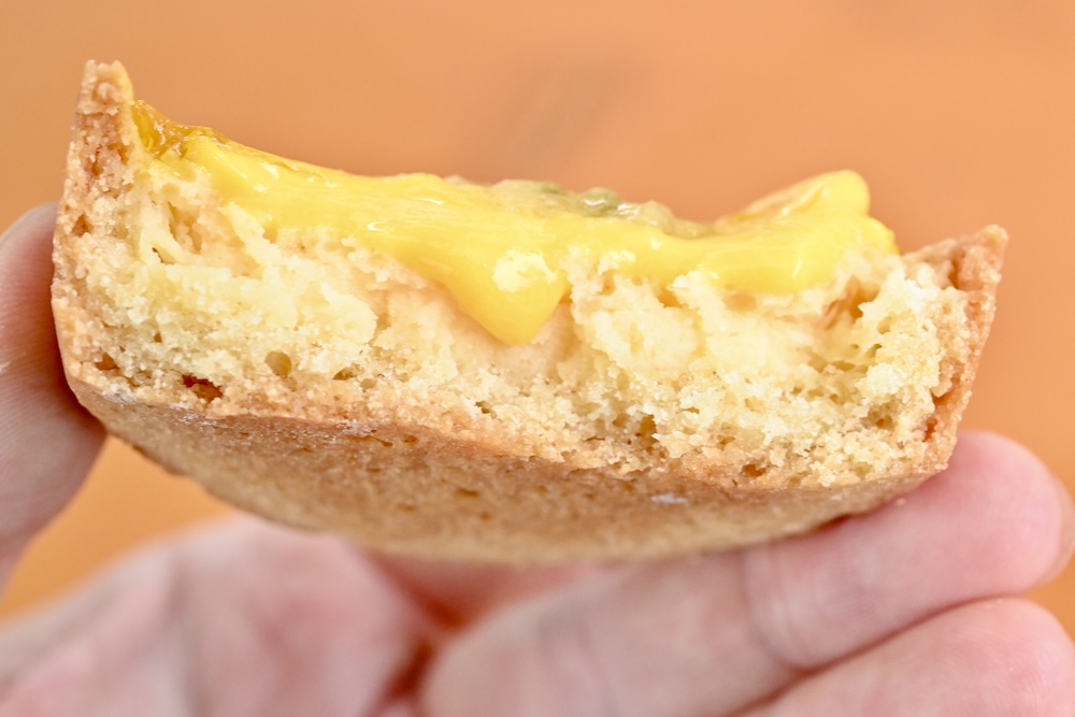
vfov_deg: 22.6
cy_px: 358
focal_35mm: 60
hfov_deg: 33.4
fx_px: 1792
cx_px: 538
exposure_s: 1/125
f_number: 9
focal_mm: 60
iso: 4000
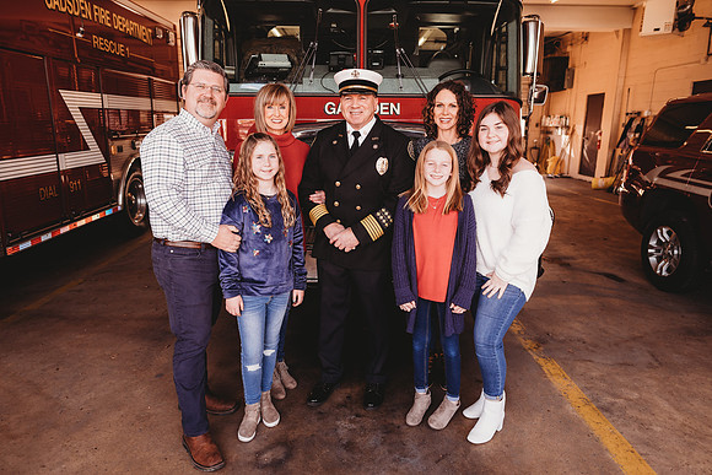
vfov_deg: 53.2
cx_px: 356
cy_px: 238
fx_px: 475
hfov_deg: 73.7
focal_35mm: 24
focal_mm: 24
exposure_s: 1/250
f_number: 3.2
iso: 250
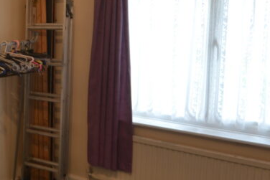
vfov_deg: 25.6
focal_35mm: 53
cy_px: 60
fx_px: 395
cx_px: 6
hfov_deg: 34.6
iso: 100
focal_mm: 11
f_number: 3.5
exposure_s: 1/20
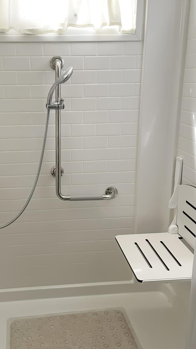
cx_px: 58
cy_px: 158
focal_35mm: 36
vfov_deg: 55.2
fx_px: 333
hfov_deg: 32.4
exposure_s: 1/60
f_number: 1.6
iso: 160
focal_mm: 4.2
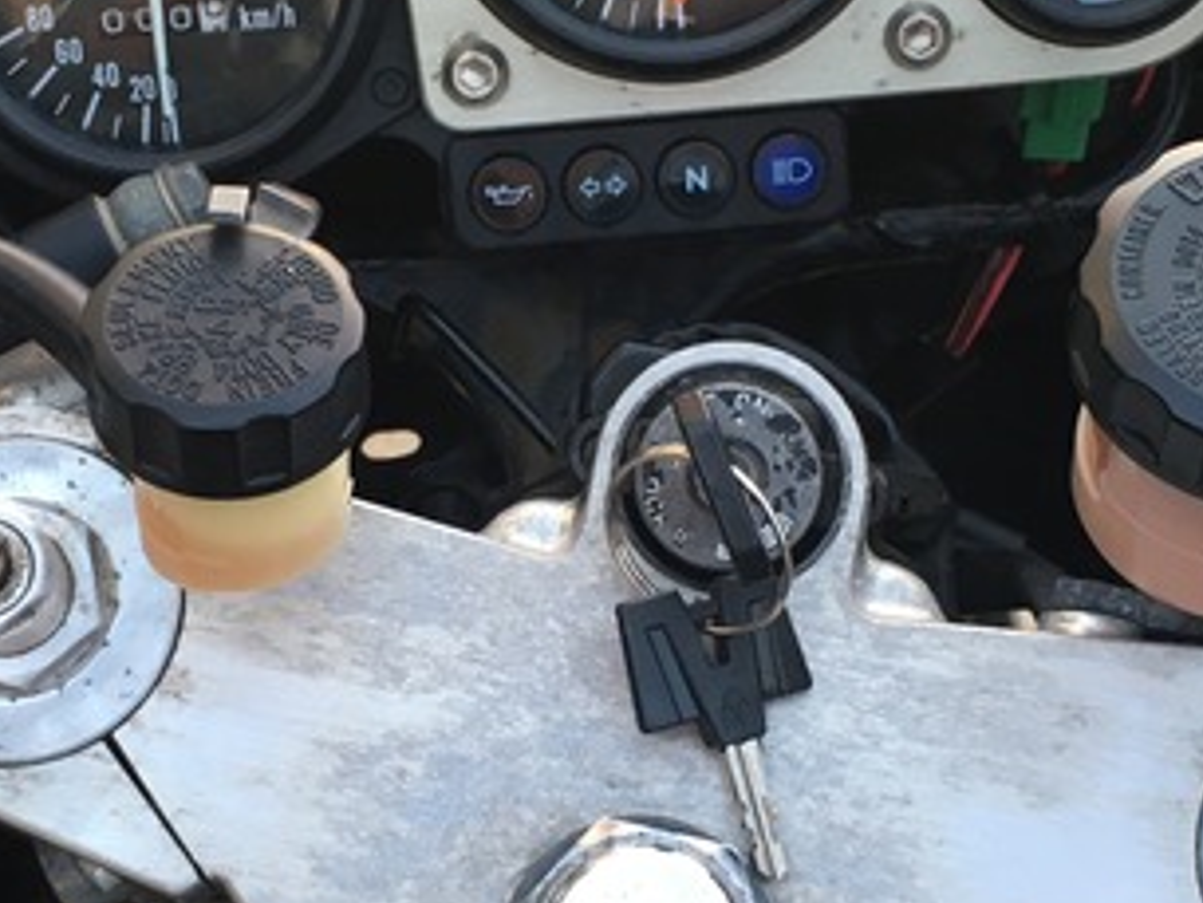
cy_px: 493
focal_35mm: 76
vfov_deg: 19.4
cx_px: 596
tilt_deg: -47.9
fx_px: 2642
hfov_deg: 25.6
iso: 32
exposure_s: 1/33
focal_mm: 4.15
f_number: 2.2
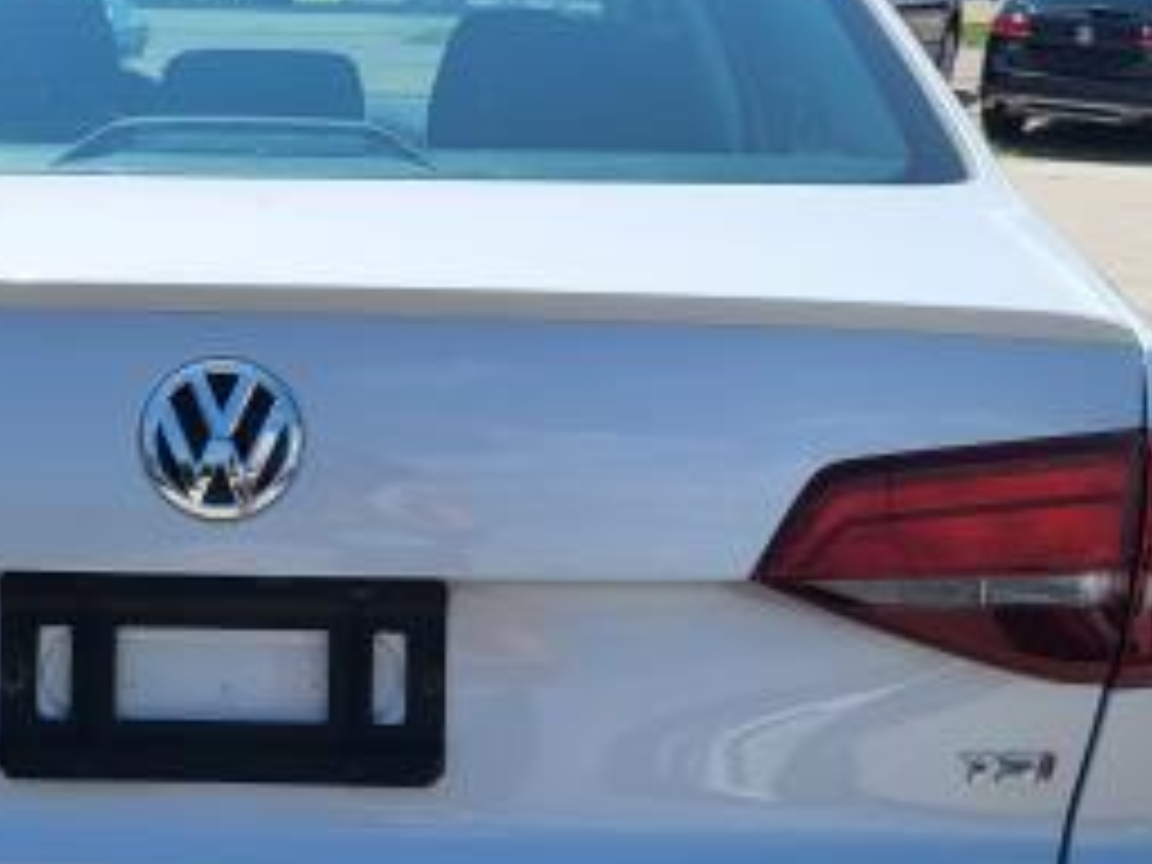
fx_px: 2163
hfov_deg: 29.3
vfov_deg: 22.5
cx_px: 256
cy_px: 580
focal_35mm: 65
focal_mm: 5.4
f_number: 1.8
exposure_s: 1/2593
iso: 40
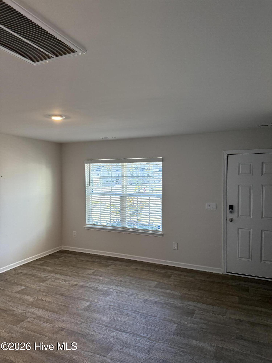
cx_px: 136
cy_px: 182
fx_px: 251
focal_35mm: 24
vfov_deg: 71.6
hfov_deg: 56.8
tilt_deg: -1.2
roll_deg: -0.8
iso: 200
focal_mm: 6.76
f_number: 1.78
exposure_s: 1/224
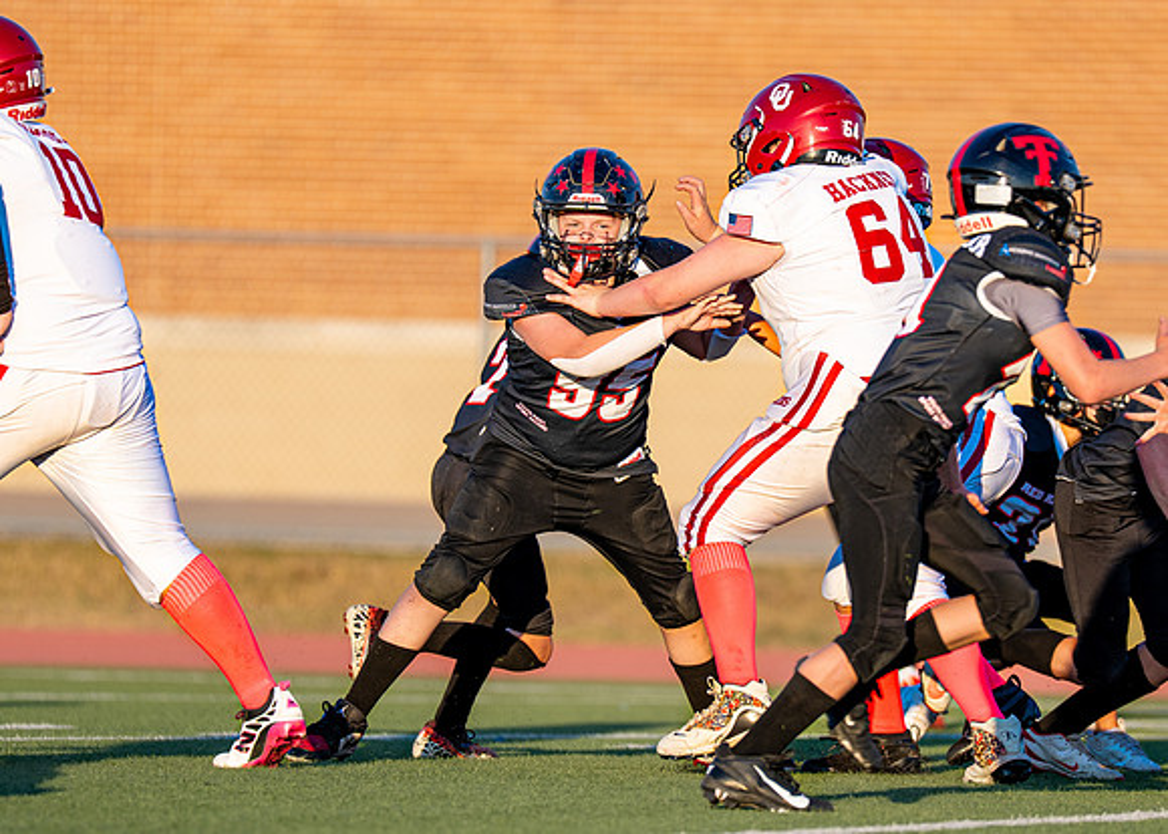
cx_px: 858
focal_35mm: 397
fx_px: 13171
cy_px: 383
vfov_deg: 3.6
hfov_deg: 5.1
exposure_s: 1/1000
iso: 100
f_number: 2.8
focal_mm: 200
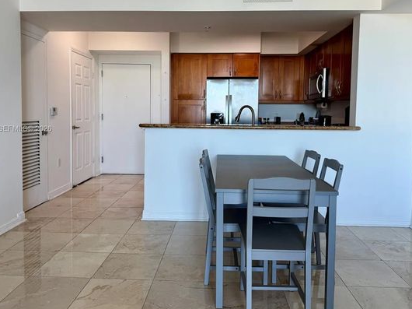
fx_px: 345
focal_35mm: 29
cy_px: 129
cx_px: 204
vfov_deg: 48.0
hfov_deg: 61.7
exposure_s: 1/120
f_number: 1.78
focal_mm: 6.76
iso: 100
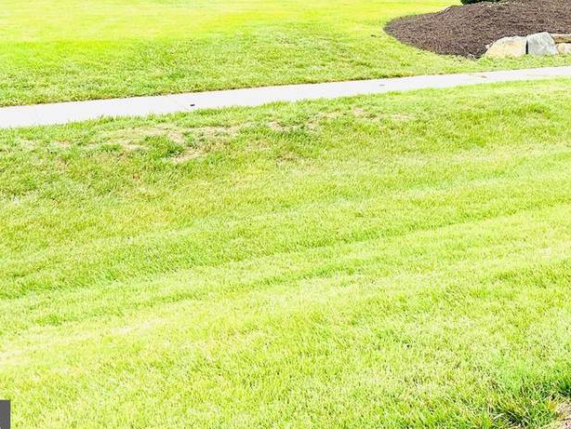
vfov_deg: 27.5
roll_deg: +0.2
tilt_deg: -1.4
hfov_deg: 36.8
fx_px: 825
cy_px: 1
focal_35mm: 50
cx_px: 460
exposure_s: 1/2660
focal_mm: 6.86
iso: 80
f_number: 1.78
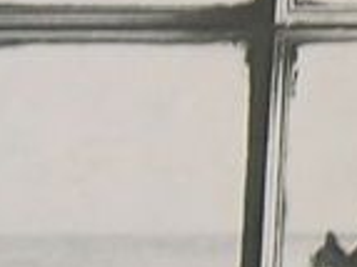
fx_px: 2452
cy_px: 217
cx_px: 542
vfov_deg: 6.2
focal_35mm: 238
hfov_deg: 8.1
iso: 50
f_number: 2.9
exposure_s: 1/13.2
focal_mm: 5.7
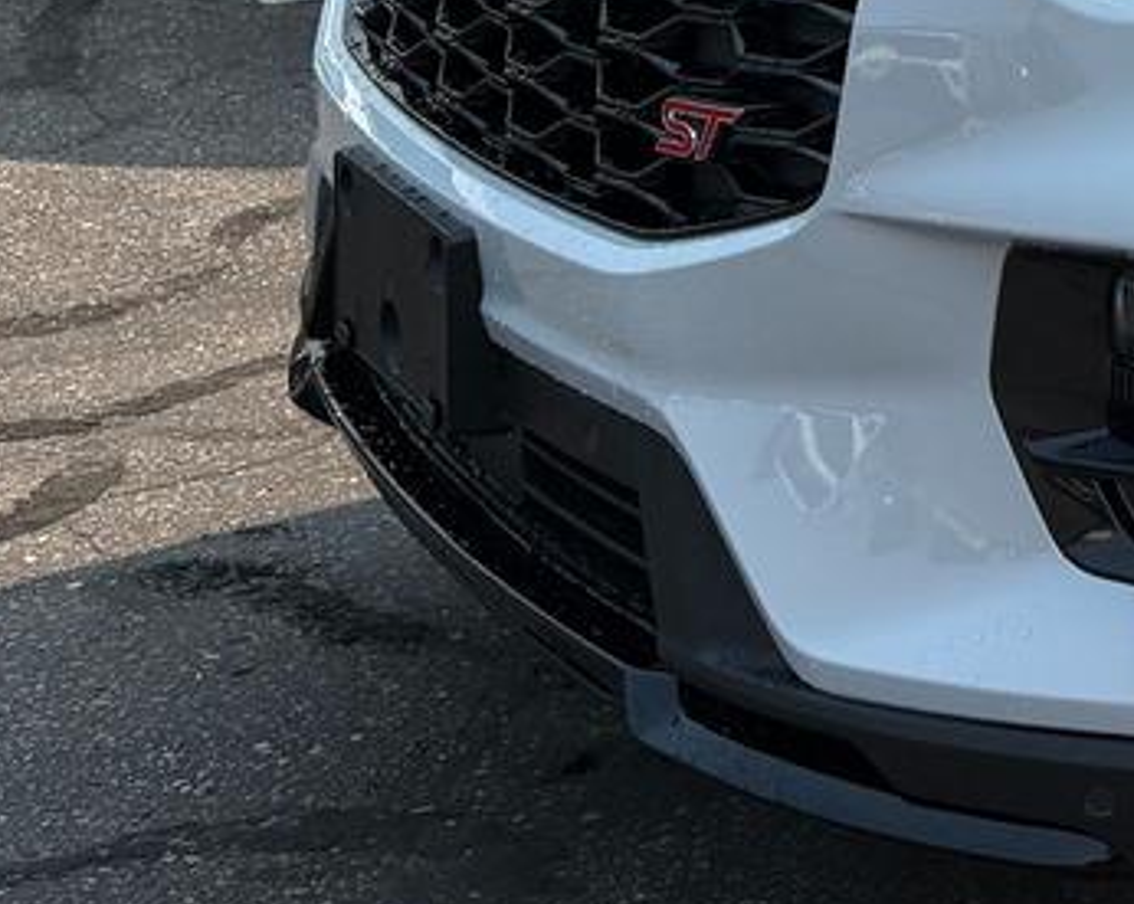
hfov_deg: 17.4
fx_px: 3151
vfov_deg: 15.0
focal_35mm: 94
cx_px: 1898
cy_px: -518
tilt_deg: -5.0
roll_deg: +0.9
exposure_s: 1/3831
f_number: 1.6
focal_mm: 5.96
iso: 50
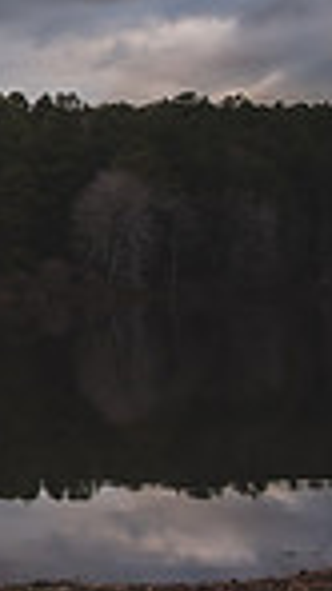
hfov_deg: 7.6
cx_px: -708
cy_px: 131
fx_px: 2165
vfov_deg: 15.5
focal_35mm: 138
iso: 100
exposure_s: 1/400
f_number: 2.8
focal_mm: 32
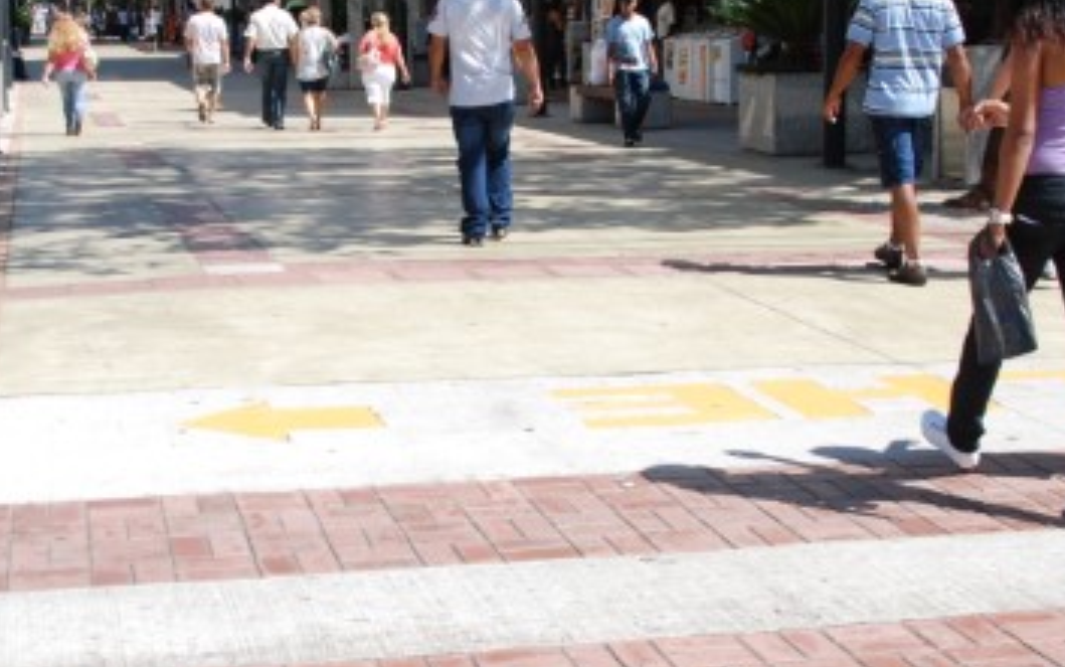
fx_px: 1771
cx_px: 513
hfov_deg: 33.5
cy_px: 244
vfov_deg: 21.3
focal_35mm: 61
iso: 200
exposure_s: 1/320
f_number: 9
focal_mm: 22
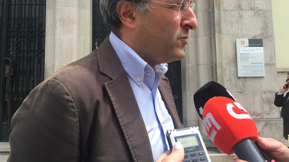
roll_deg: +0.1
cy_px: 70
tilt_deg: +6.3
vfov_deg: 34.6
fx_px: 261
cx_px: 143
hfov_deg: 58.0
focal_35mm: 34
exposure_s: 1/791
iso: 32
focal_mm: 4.15
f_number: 2.2
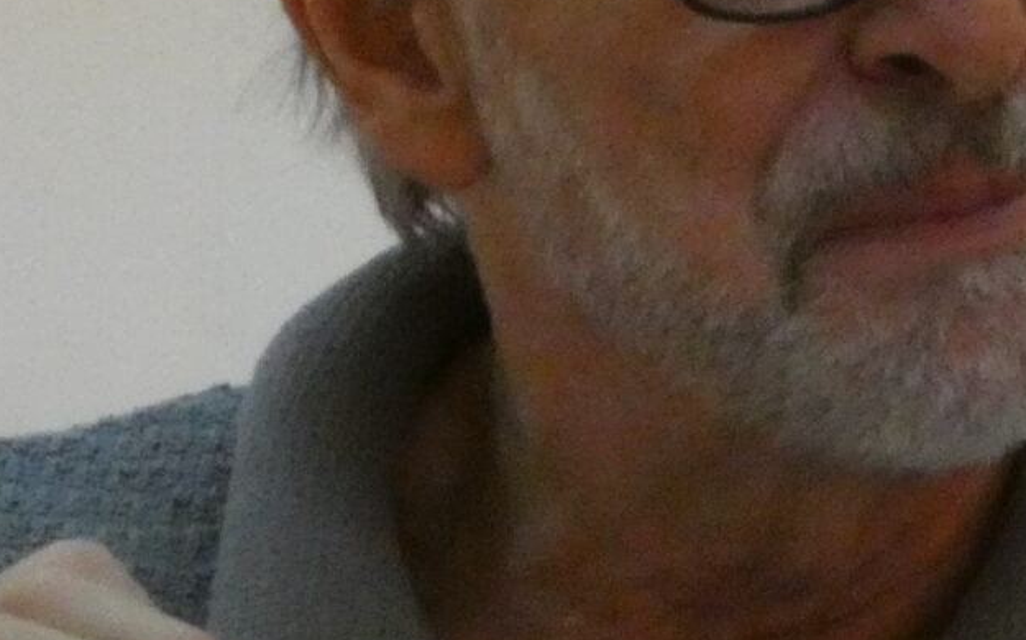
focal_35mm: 556
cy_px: 527
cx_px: 1095
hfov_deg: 3.8
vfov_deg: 2.4
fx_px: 15540
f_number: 5.2
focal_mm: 22.9
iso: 1250
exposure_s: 1/80
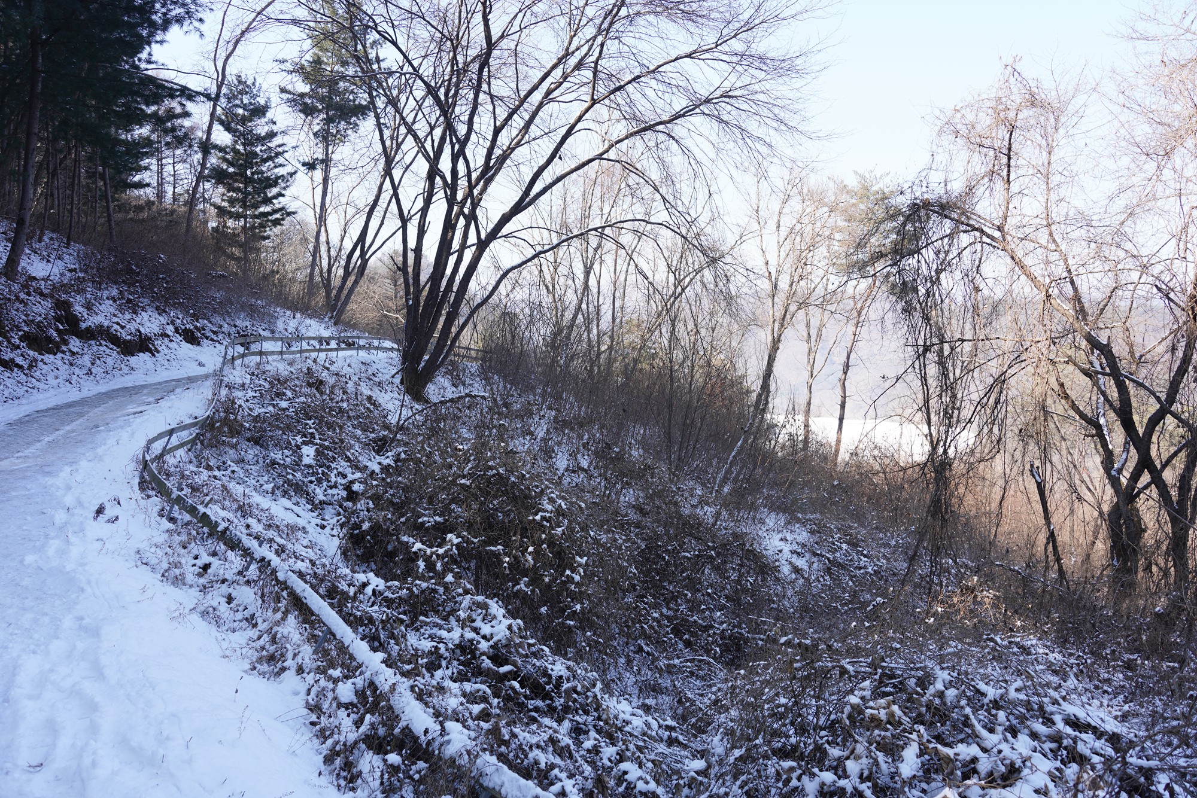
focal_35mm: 32
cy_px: 399
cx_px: 598
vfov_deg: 41.1
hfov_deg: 58.7
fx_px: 1064
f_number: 7.1
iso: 100
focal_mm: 32
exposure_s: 1/100
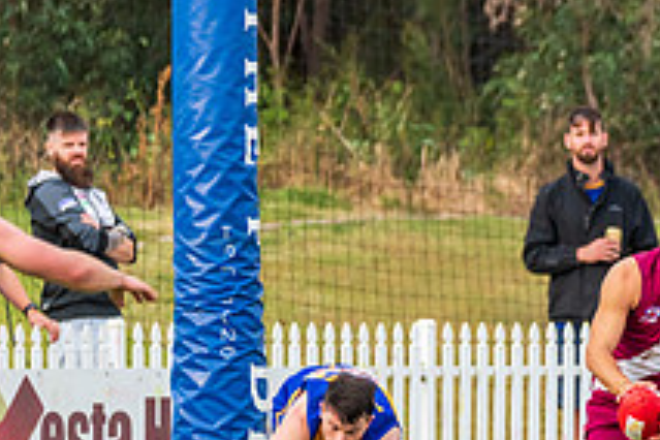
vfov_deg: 1.5
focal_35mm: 919
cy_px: 450
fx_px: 16847
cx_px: 765
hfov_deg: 2.2
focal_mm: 320
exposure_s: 1/1250
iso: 800
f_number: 5.6
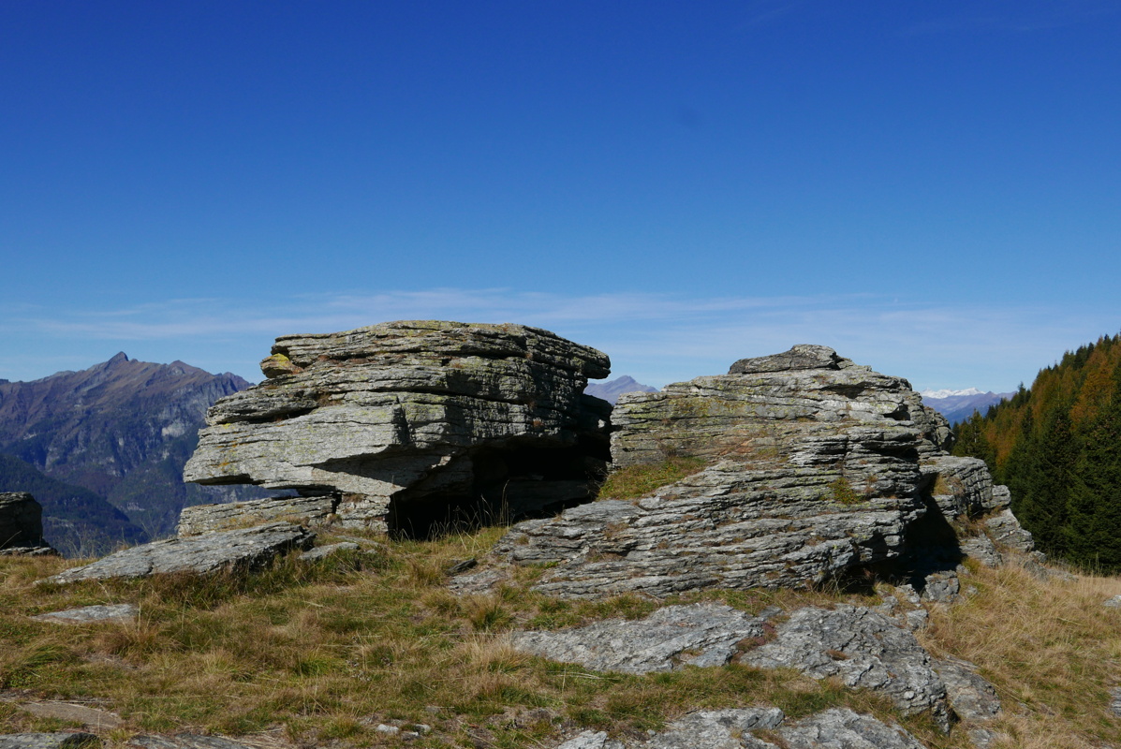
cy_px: 374
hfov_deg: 45.4
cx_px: 560
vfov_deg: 31.2
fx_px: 1340
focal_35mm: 43
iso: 200
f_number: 5.6
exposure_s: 1/1600
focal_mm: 19.3
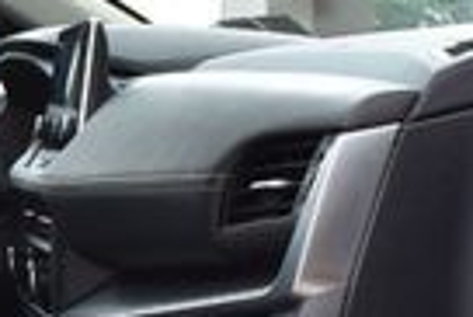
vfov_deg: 10.6
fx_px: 1670
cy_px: 376
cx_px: -209
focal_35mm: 127
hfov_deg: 15.1
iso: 400
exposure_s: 1/125
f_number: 9
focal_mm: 18
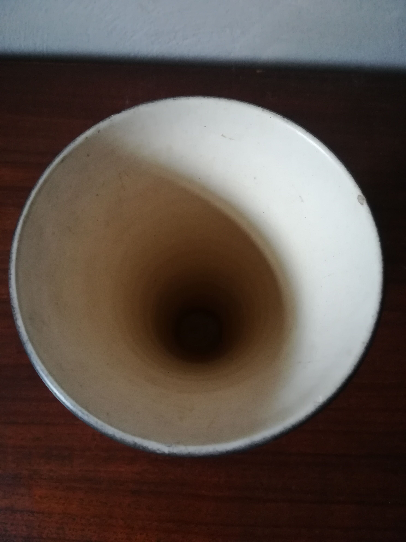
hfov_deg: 53.1
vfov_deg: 67.3
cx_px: 203
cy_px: 271
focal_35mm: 26
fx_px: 407
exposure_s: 1/25
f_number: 2.2
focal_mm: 3.83
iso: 500
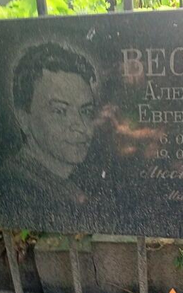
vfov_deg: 46.2
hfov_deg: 29.0
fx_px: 343
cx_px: 156
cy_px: 142
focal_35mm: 43
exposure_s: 1/33.3
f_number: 1.8
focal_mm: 4.05
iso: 374
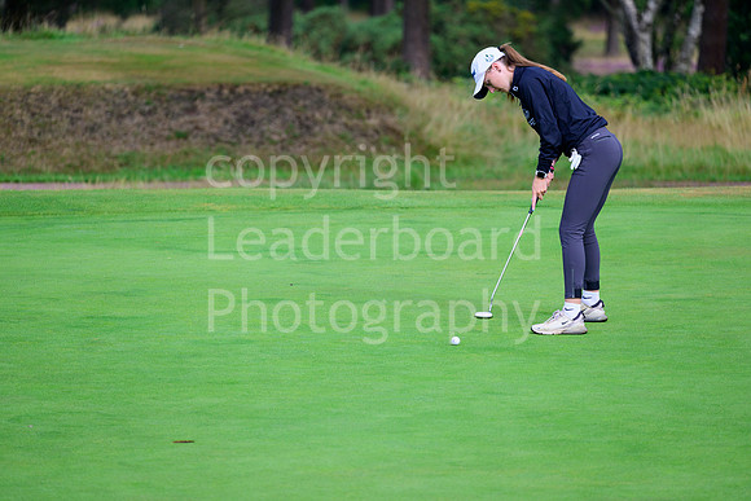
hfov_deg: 7.1
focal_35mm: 290
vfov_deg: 4.7
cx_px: 376
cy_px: 250
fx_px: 6051
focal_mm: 290
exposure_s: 1/2000
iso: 500
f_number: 5.6
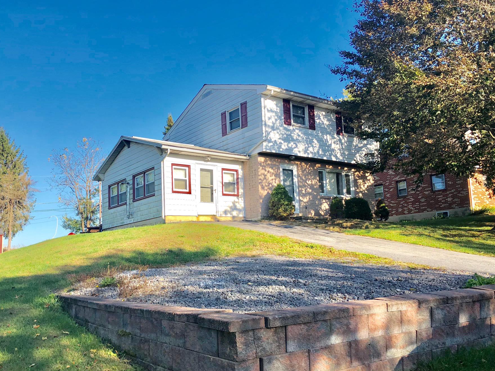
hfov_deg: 56.8
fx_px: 458
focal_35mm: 32
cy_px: 203
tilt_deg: +6.3
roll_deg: +2.6
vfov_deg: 44.1
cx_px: 230
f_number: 1.8
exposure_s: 1/1000
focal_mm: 4
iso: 20
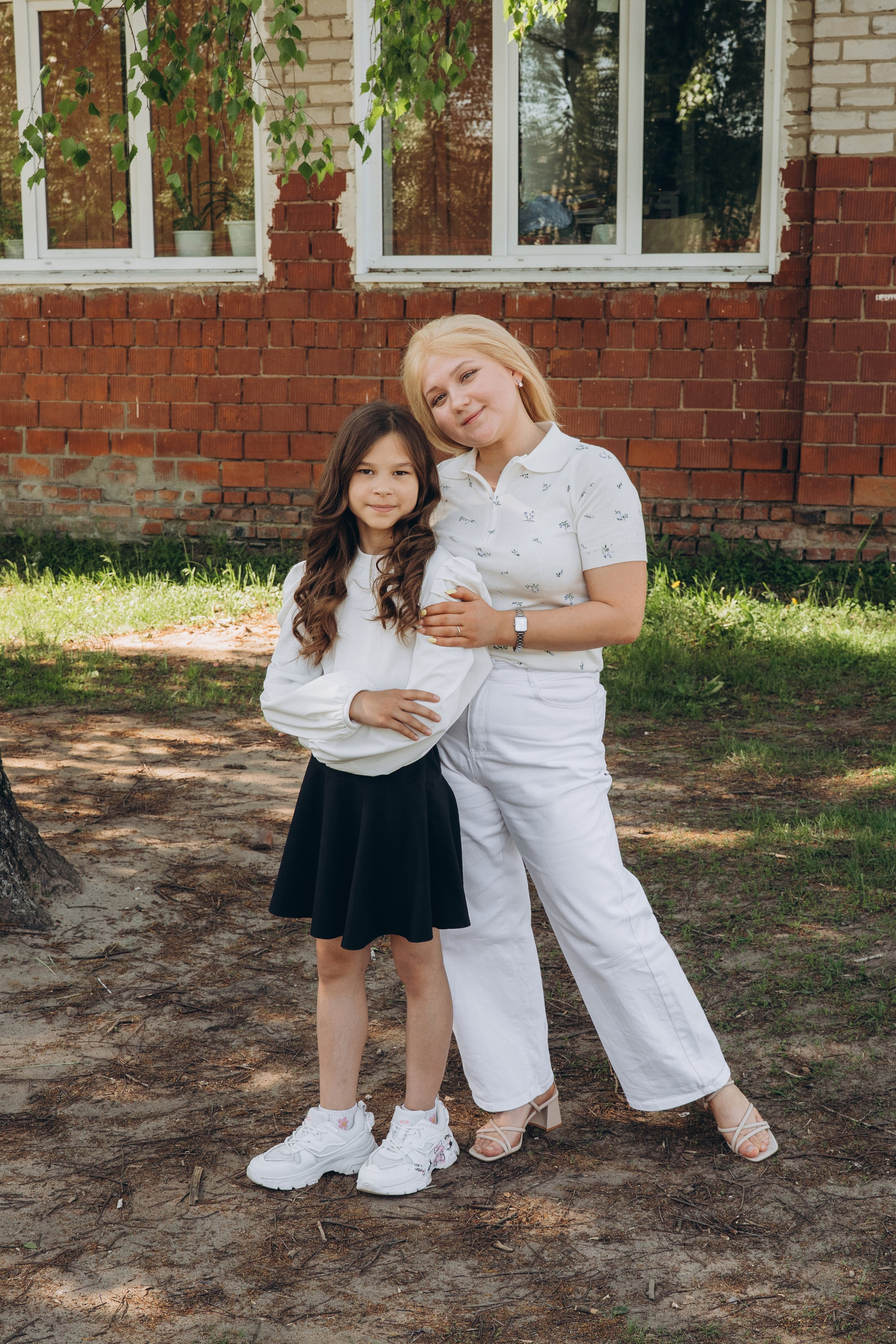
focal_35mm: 49
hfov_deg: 27.5
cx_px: 452
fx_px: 1829
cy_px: 659
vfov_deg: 40.3
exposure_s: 1/250
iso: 500
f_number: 6.3
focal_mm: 32
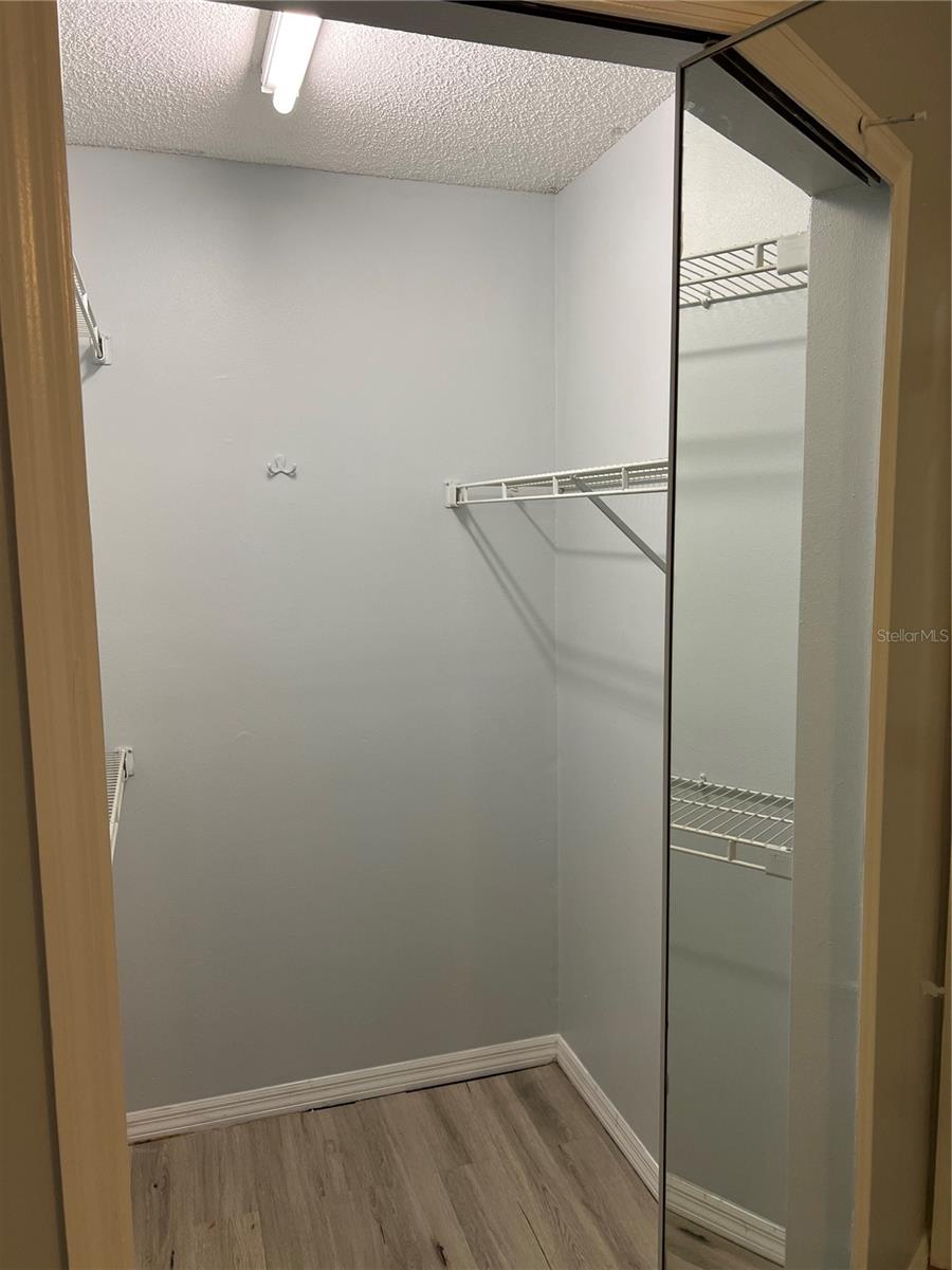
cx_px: 476
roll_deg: +0.0
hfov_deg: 53.1
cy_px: 635
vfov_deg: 67.3
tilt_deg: -6.6
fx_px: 953
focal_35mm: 26
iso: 80
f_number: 1.5
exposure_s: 1/60
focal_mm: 5.7
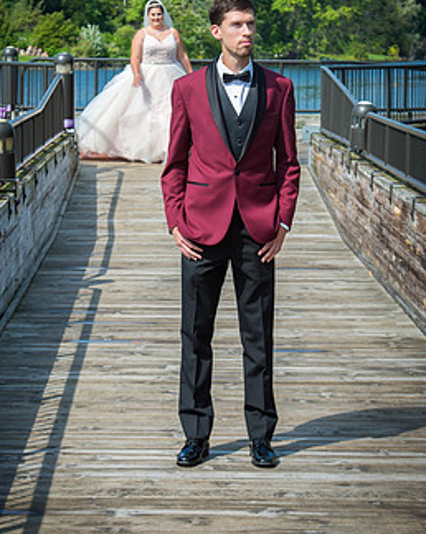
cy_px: 205
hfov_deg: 12.0
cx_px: 187
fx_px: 2019
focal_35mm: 128
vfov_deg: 15.0
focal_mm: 98
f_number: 9.5
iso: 100
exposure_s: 1/180
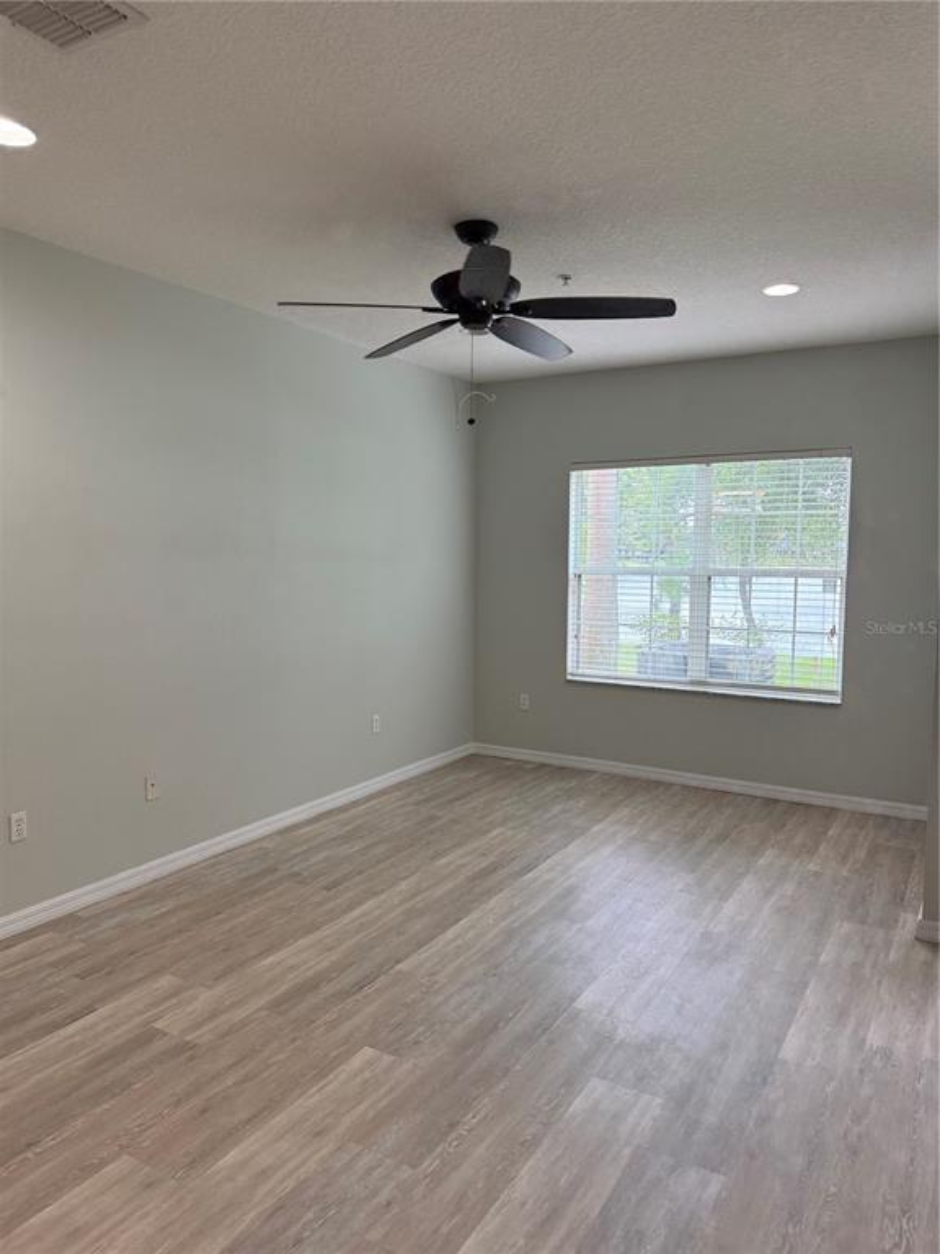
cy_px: 627
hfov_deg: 56.8
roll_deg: +0.0
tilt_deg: -4.4
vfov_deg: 71.6
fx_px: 869
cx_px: 470
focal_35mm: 24
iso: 200
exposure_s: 1/182
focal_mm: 6.76
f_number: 1.78
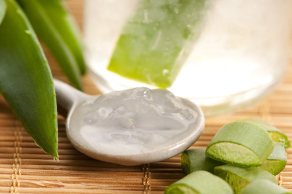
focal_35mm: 158
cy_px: 97
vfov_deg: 8.7
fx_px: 1276
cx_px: 146
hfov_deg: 13.1
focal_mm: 105
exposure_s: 1/200
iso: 200
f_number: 10
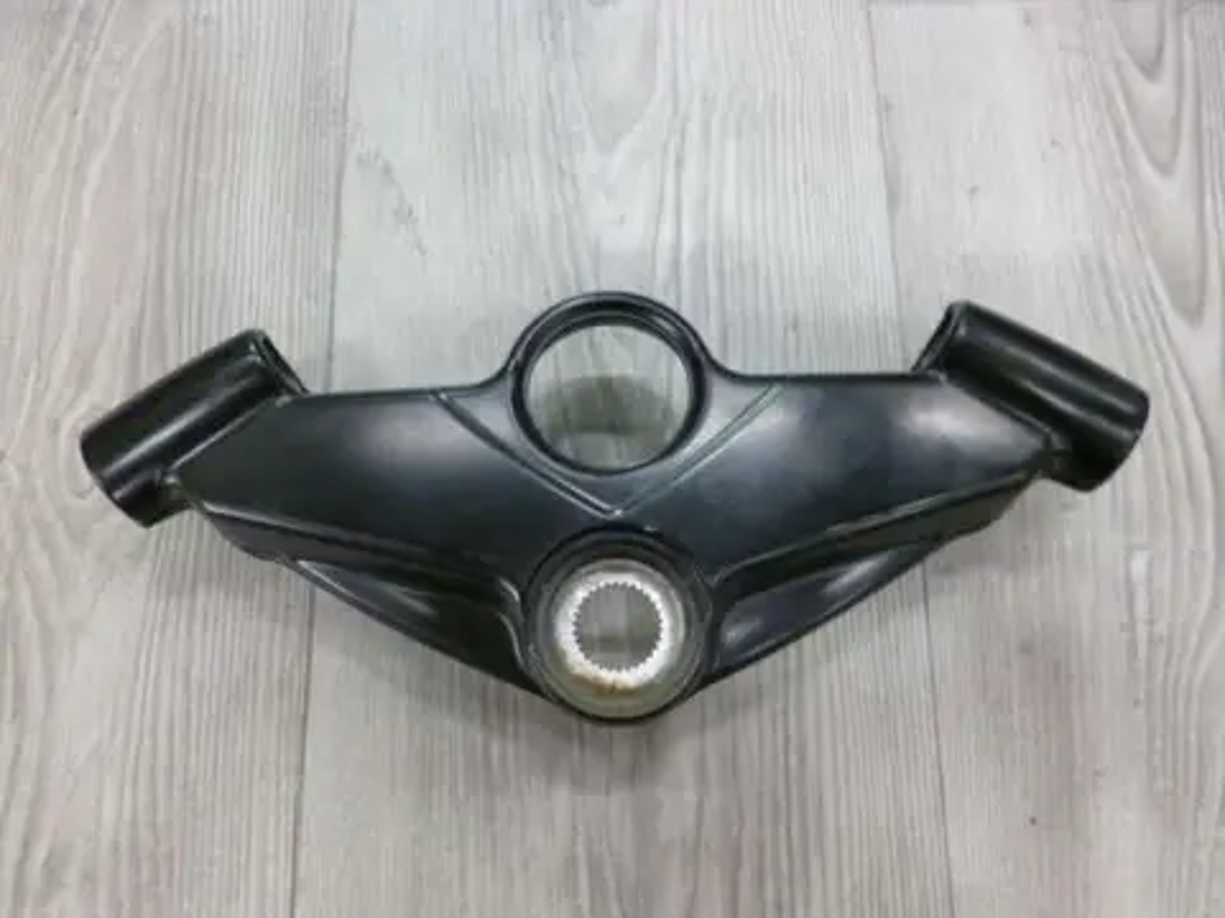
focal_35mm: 24
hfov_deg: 71.6
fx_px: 849
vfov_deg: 56.8
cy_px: 459
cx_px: 612
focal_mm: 4.3
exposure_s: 1/20
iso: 400
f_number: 2.5
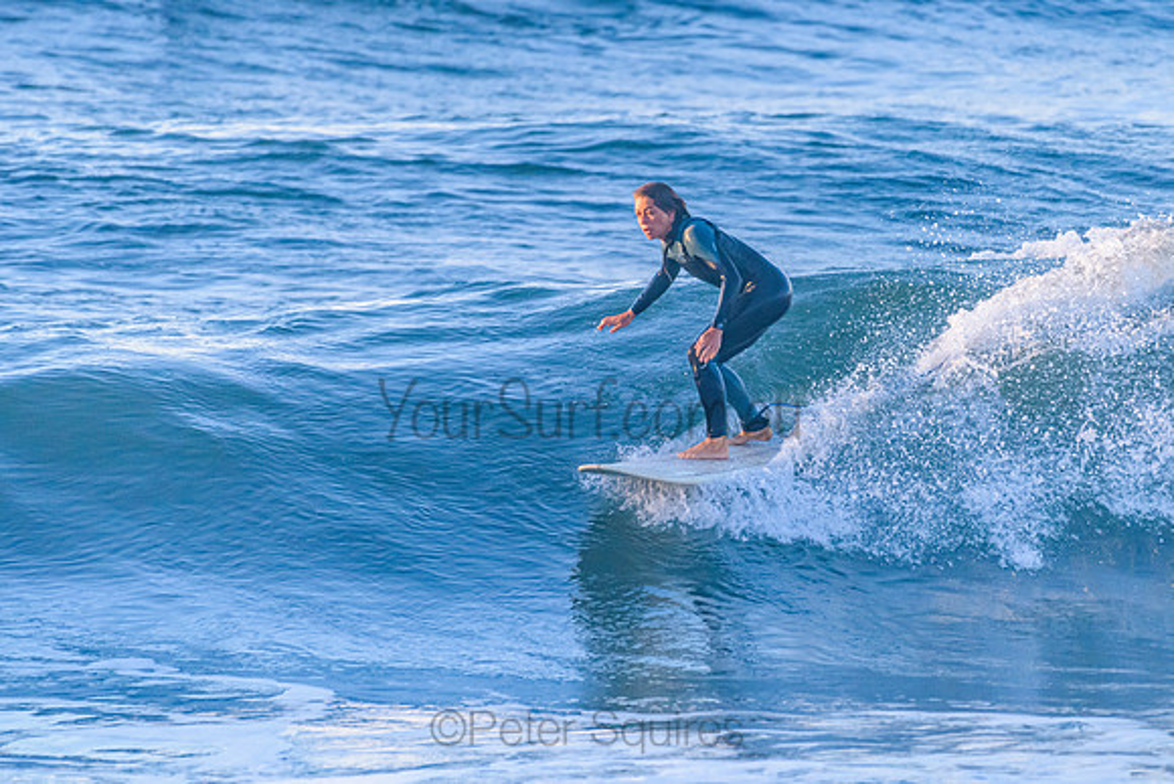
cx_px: 672
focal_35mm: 609
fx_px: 19853
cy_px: 330
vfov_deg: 2.3
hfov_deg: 3.4
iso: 1250
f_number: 5.6
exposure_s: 1/2000
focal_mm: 500
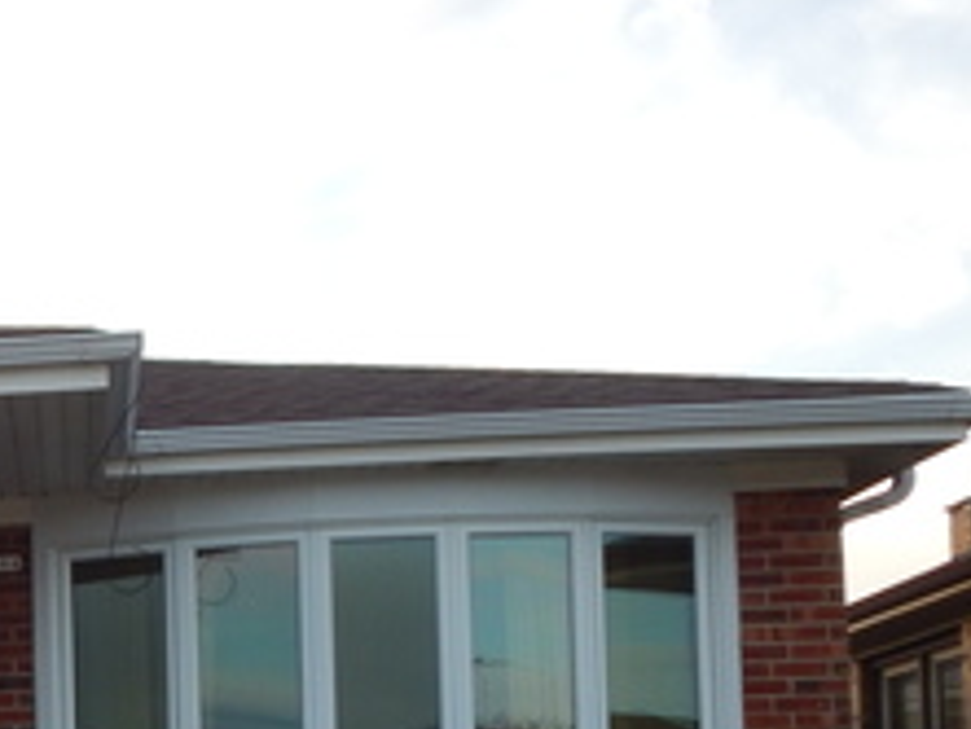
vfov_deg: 17.4
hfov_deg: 21.1
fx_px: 2273
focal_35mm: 81
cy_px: 856
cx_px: -409
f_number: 3.2
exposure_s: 1/640
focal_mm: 5.1
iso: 125
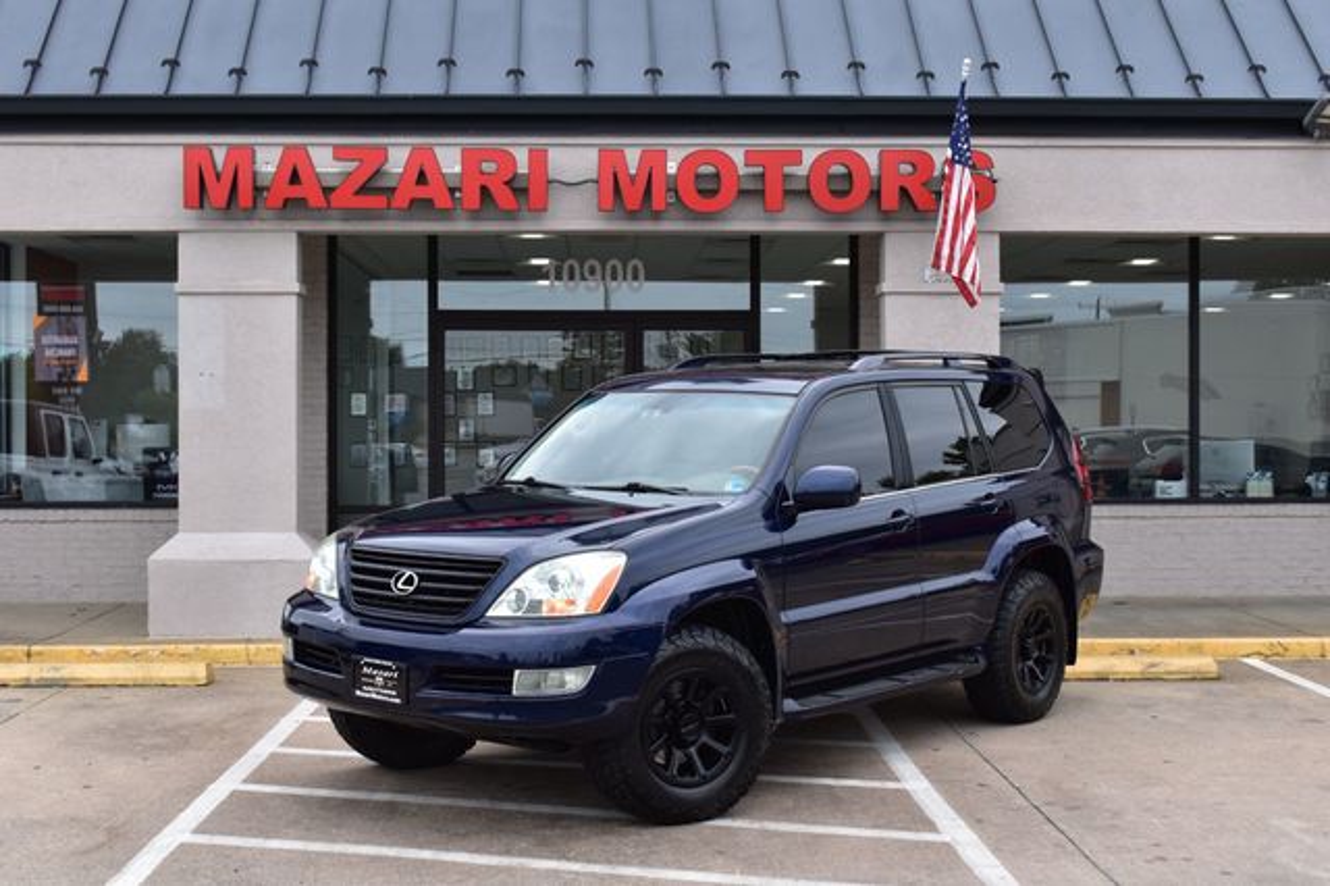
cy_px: 443
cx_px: 665
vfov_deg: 28.0
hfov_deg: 41.1
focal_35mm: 48
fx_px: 1772
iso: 400
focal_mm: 32
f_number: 10
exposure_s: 1/250
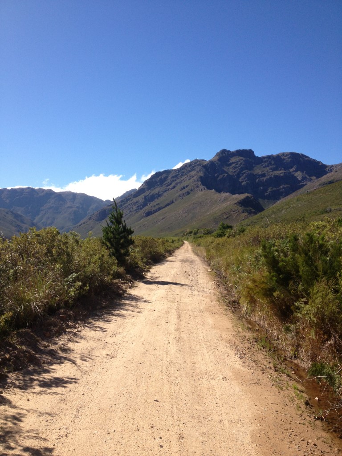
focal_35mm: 35
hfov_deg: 40.7
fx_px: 461
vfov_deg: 52.6
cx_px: 171
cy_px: 228
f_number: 2.4
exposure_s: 1/1416
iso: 50
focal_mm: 4.28
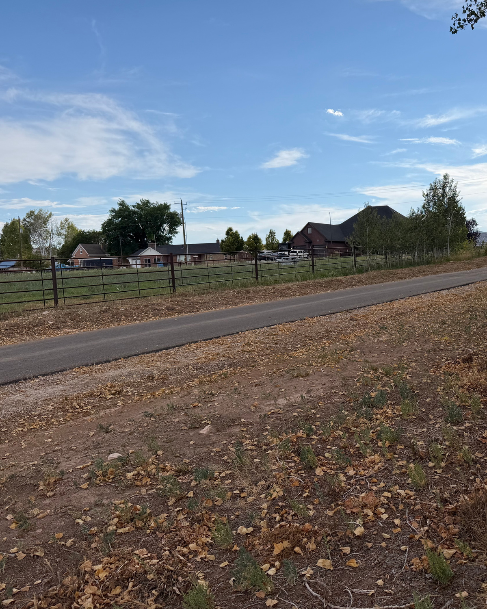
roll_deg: +1.4
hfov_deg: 44.1
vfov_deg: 55.7
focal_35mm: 32
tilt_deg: -5.0
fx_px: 577
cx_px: 373
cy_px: 301
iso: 80
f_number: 1.78
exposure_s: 1/7353
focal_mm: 6.76
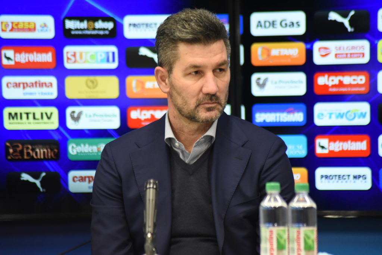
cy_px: 128
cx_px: 191
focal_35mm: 260
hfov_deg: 7.9
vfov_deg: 5.3
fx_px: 2760
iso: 5000
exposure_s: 1/160
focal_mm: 260
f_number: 5
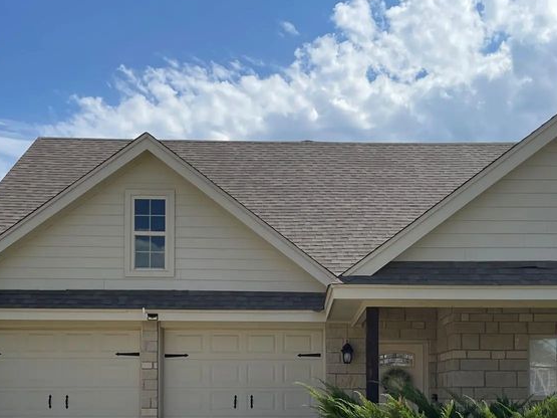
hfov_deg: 39.5
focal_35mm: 48
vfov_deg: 29.1
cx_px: 326
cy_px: 370
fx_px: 772
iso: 32
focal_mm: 4.2
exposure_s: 1/4464
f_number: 1.6
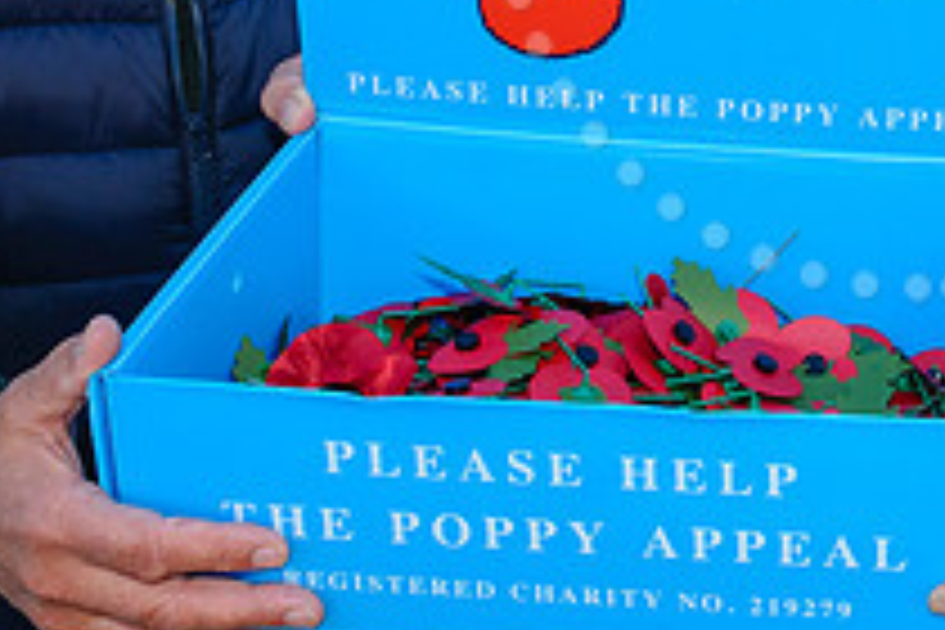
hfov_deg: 26.5
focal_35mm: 72
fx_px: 1890
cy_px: -158
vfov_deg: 17.9
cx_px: 949
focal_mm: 17
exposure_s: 1/125
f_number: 6.7
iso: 200
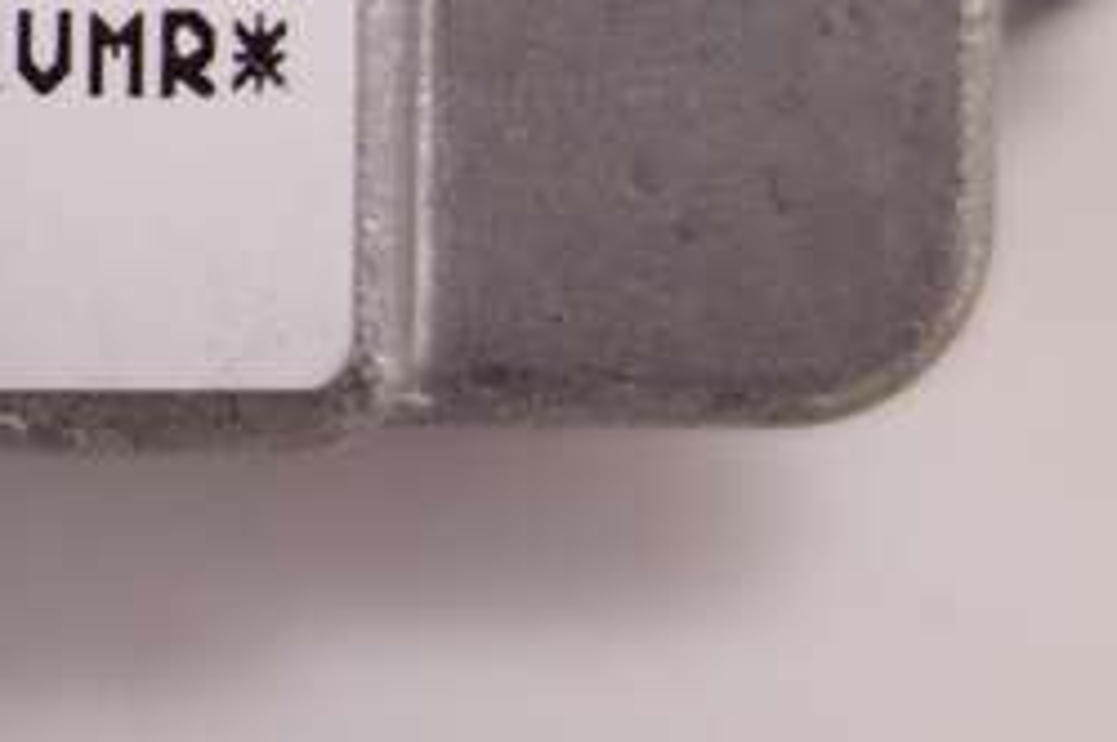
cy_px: -136
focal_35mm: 92
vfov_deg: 14.4
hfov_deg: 19.5
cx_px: -536
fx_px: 2851
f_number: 2.5
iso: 125
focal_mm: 10.4
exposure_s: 1/100
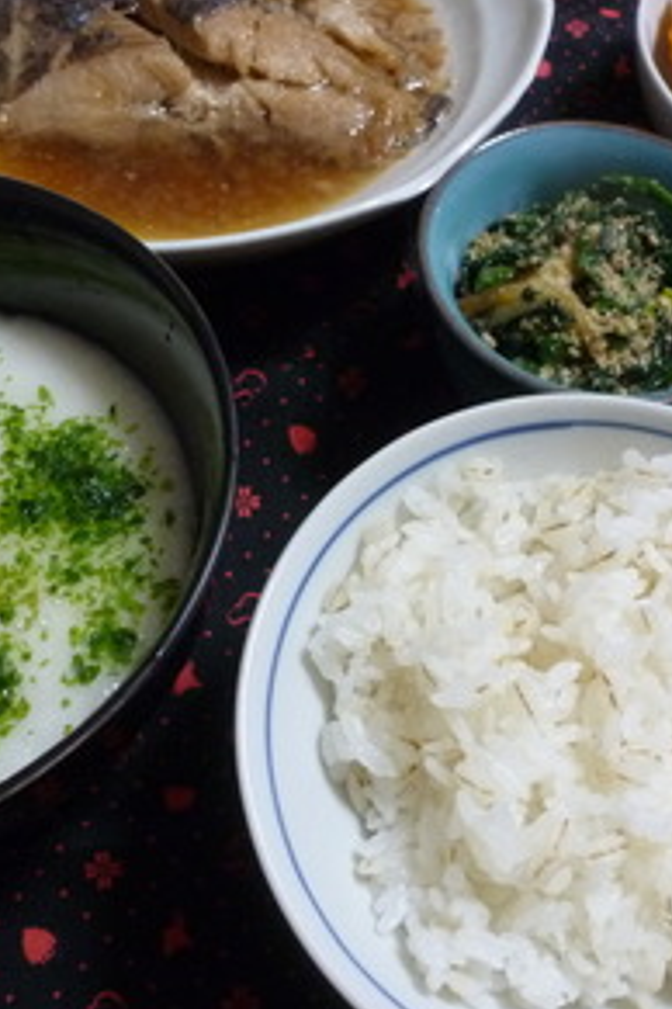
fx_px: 1008
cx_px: 440
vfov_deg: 53.1
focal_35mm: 36
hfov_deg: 36.5
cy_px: 536
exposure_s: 1/20
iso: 400
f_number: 3.3
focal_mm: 4.3
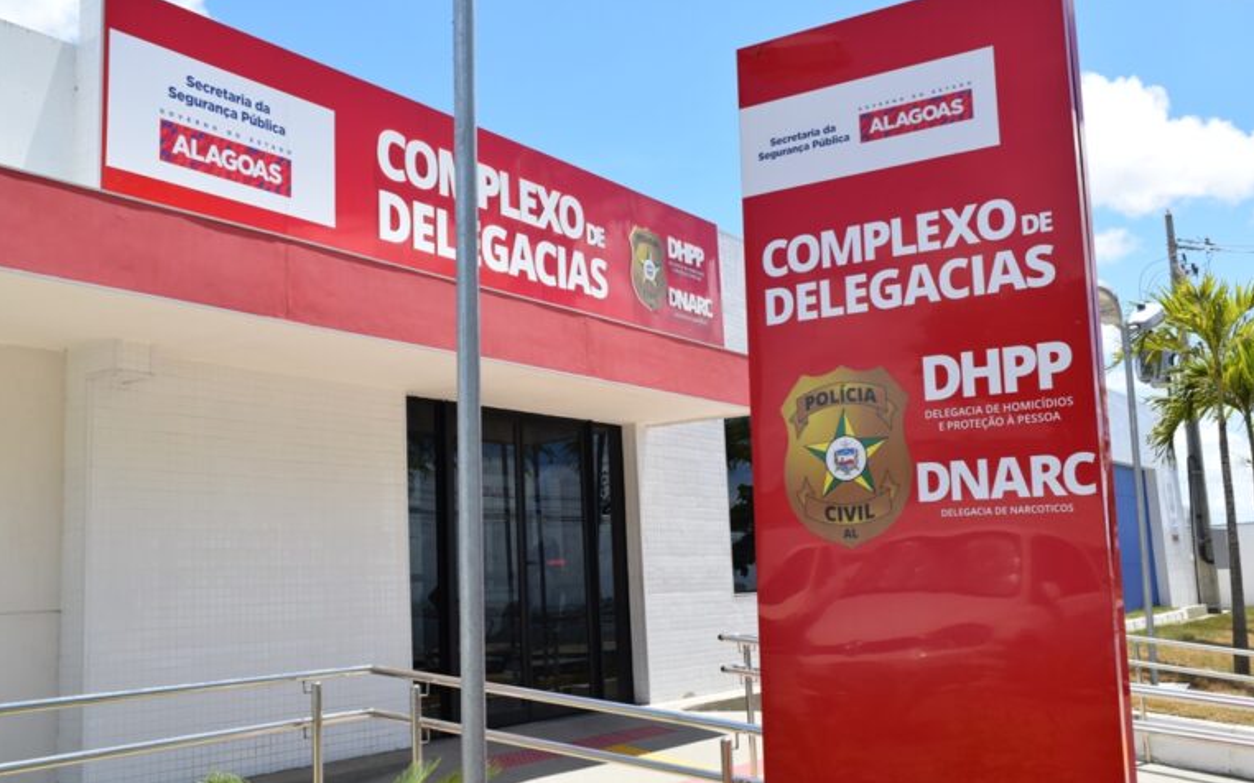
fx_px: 1264
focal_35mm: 37
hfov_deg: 52.8
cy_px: 365
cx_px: 625
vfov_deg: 34.4
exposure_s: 1/400
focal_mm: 24
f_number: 10
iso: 200
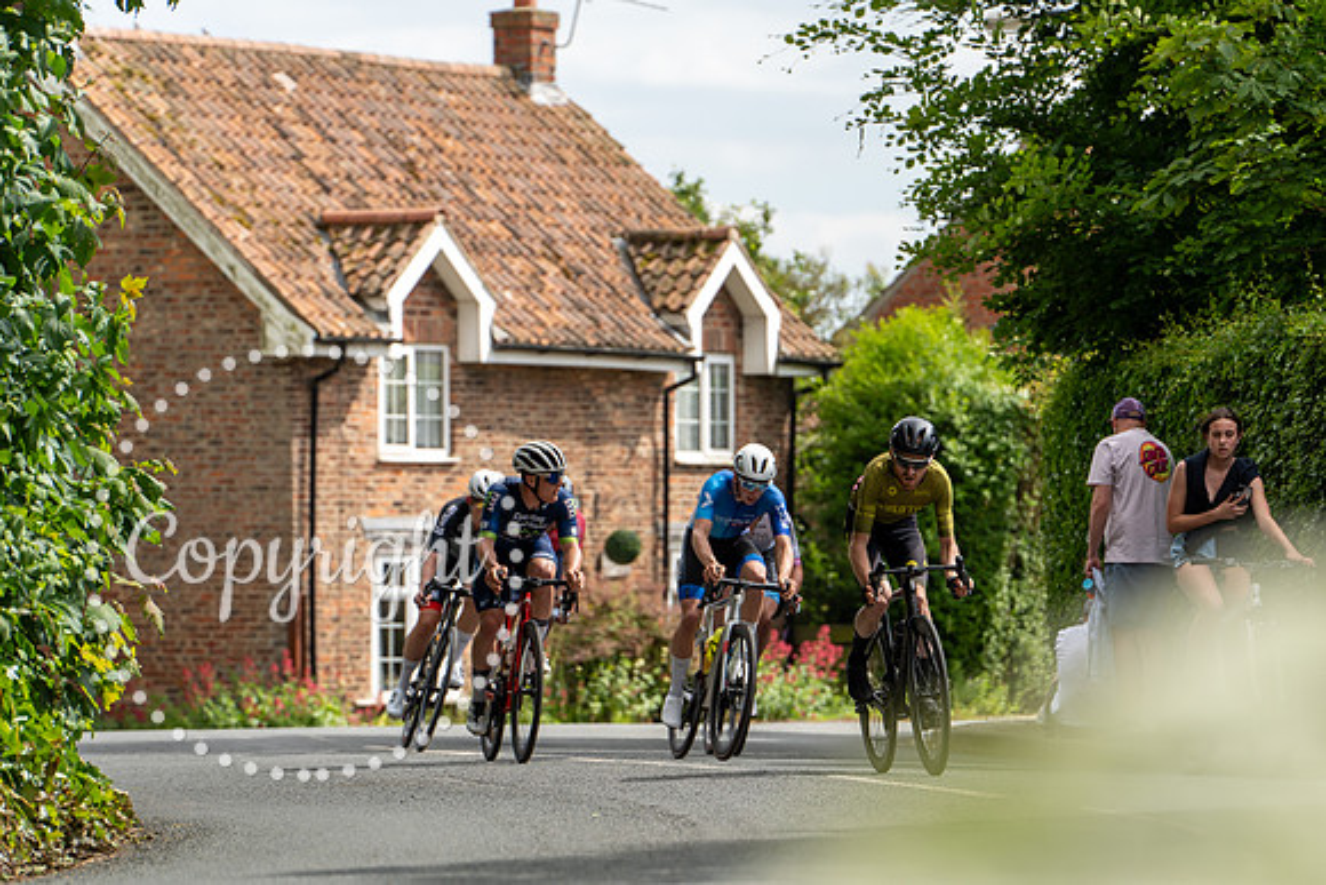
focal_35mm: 212
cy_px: 563
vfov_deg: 6.5
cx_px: 843
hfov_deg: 9.7
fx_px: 7824
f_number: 4
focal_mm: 167
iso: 100
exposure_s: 1/640
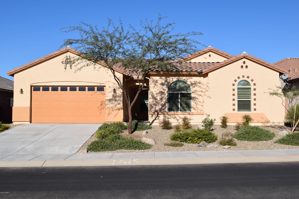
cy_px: 100
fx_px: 336
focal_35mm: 40
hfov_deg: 47.9
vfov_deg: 33.0
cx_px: 150
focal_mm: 27
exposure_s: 1/500
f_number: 11
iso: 200
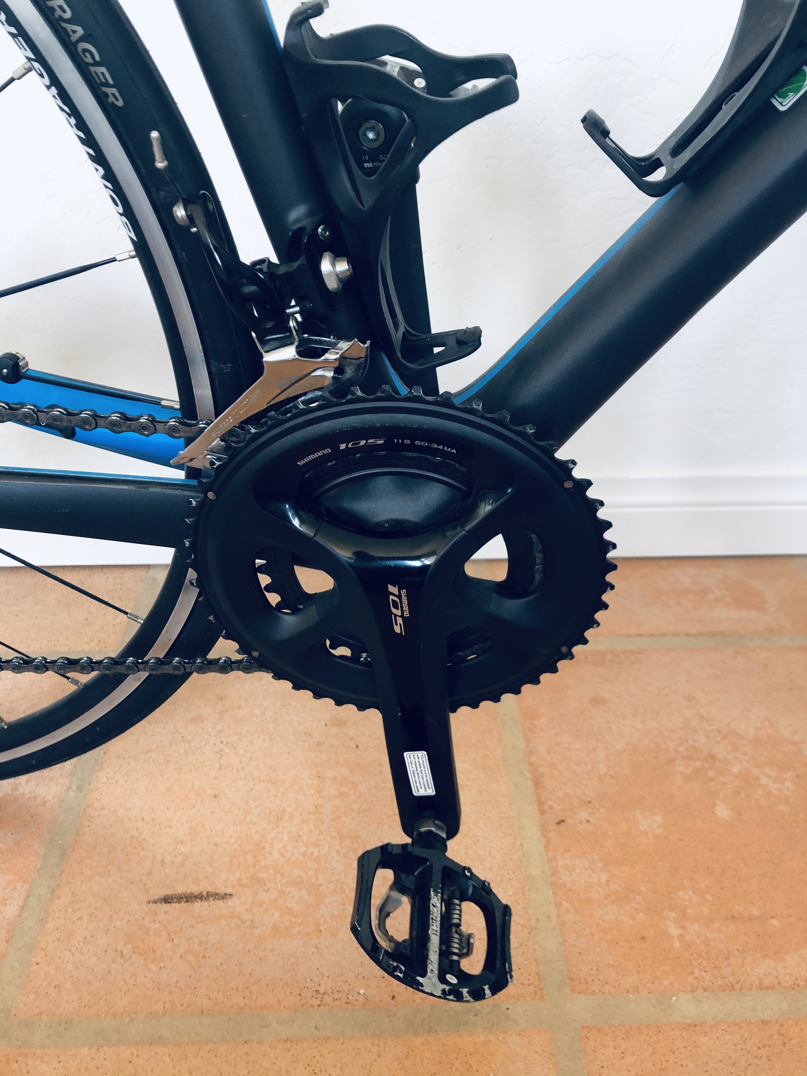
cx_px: 404
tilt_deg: -30.9
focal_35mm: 28
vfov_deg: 63.4
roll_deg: -0.4
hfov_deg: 49.7
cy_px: 538
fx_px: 870
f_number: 1.8
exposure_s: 1/20
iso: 40
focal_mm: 4
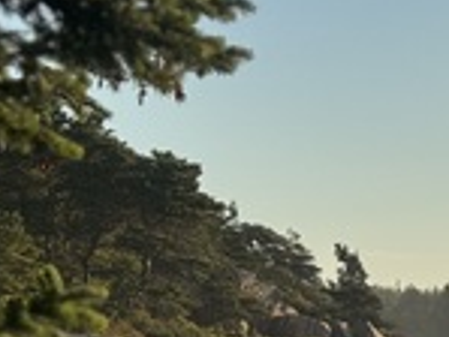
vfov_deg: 8.1
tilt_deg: -4.4
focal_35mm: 180
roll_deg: +0.1
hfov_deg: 10.6
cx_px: 690
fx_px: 2337
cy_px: 518
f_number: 1.78
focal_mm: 6.76
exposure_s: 1/4608
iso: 64
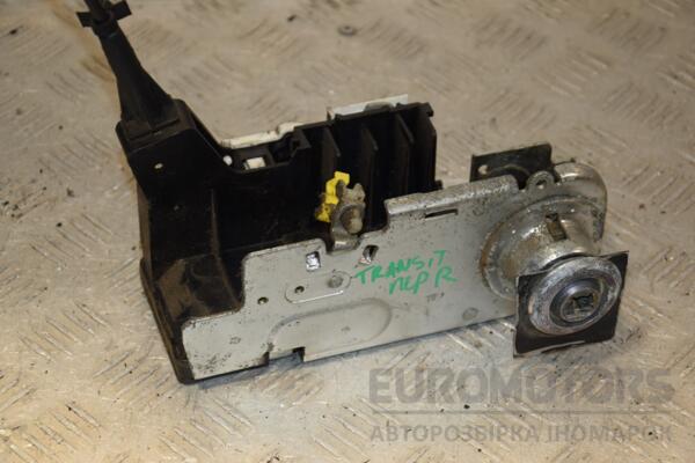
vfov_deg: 13.8
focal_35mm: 99
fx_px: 1911
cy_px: 232
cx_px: 348
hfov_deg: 20.6
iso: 800
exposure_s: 1/200
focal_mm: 66
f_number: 6.3
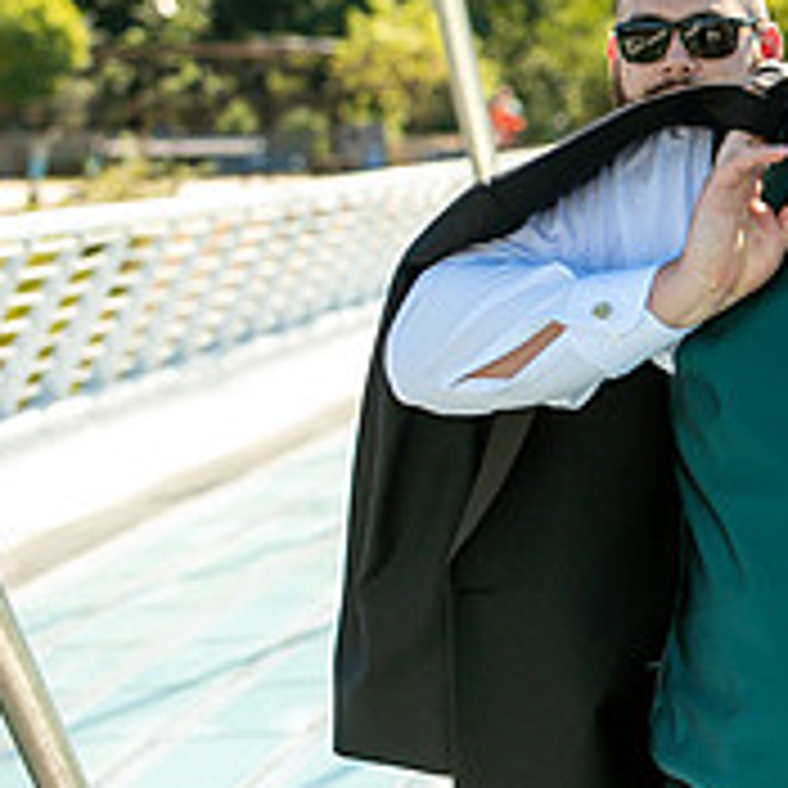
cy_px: 209
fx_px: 7623
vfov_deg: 5.9
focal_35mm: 296
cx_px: 1252
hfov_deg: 5.8
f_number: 5.6
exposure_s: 1/640
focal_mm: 105
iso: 400
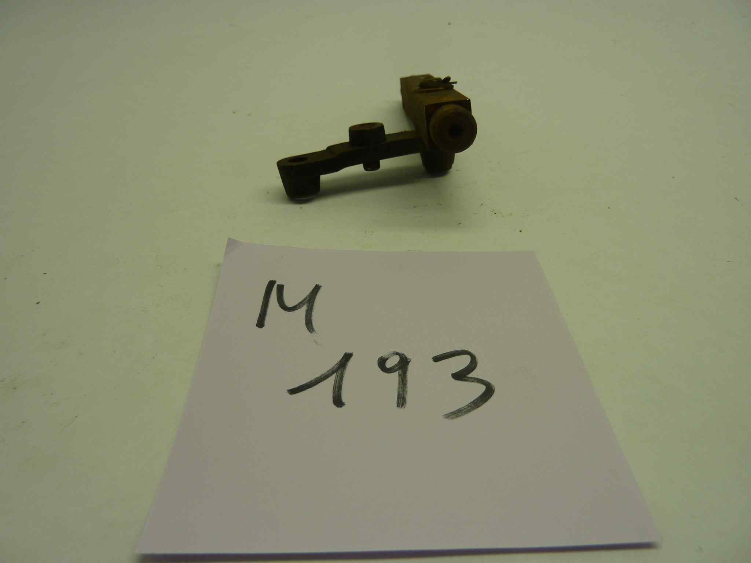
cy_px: 282
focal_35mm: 25
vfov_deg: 54.9
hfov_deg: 69.4
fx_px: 542
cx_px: 376
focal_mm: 4.1
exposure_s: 1/50
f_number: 3.3
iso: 80
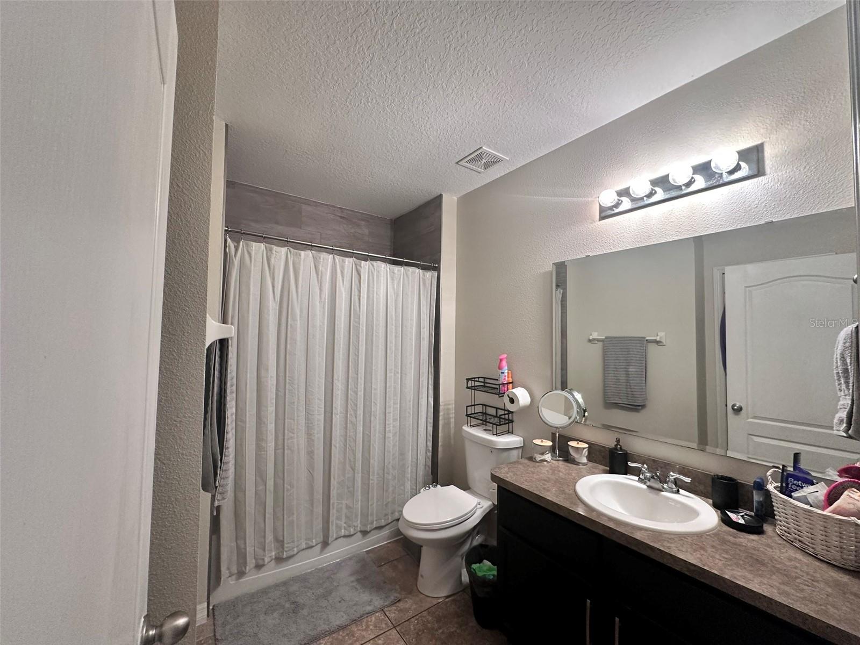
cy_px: 322
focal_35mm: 14
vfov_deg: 85.7
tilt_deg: +2.8
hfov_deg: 102.1
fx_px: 348
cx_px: 430
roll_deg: -1.1
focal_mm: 2.22
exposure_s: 1/60
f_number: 2.2
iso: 320
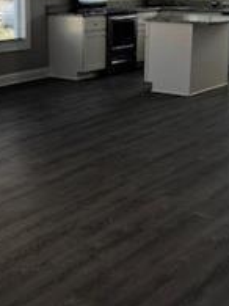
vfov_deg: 28.1
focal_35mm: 69
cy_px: 111
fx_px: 609
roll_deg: +0.7
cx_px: 71
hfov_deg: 21.2
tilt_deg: -11.9
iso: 64
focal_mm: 3.99
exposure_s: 1/120
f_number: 1.8
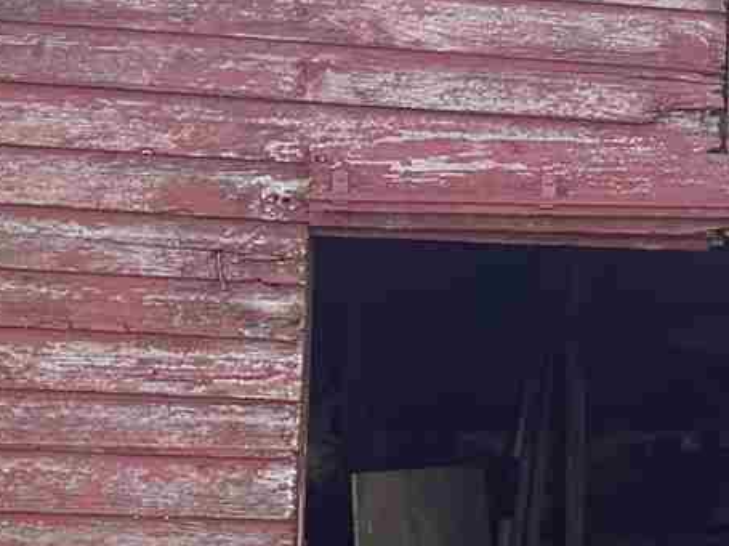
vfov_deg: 9.1
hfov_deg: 11.3
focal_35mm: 162
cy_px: 456
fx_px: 3411
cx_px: 1347
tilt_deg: -1.2
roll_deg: +1.0
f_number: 1.78
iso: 100
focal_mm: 6.76
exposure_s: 1/416
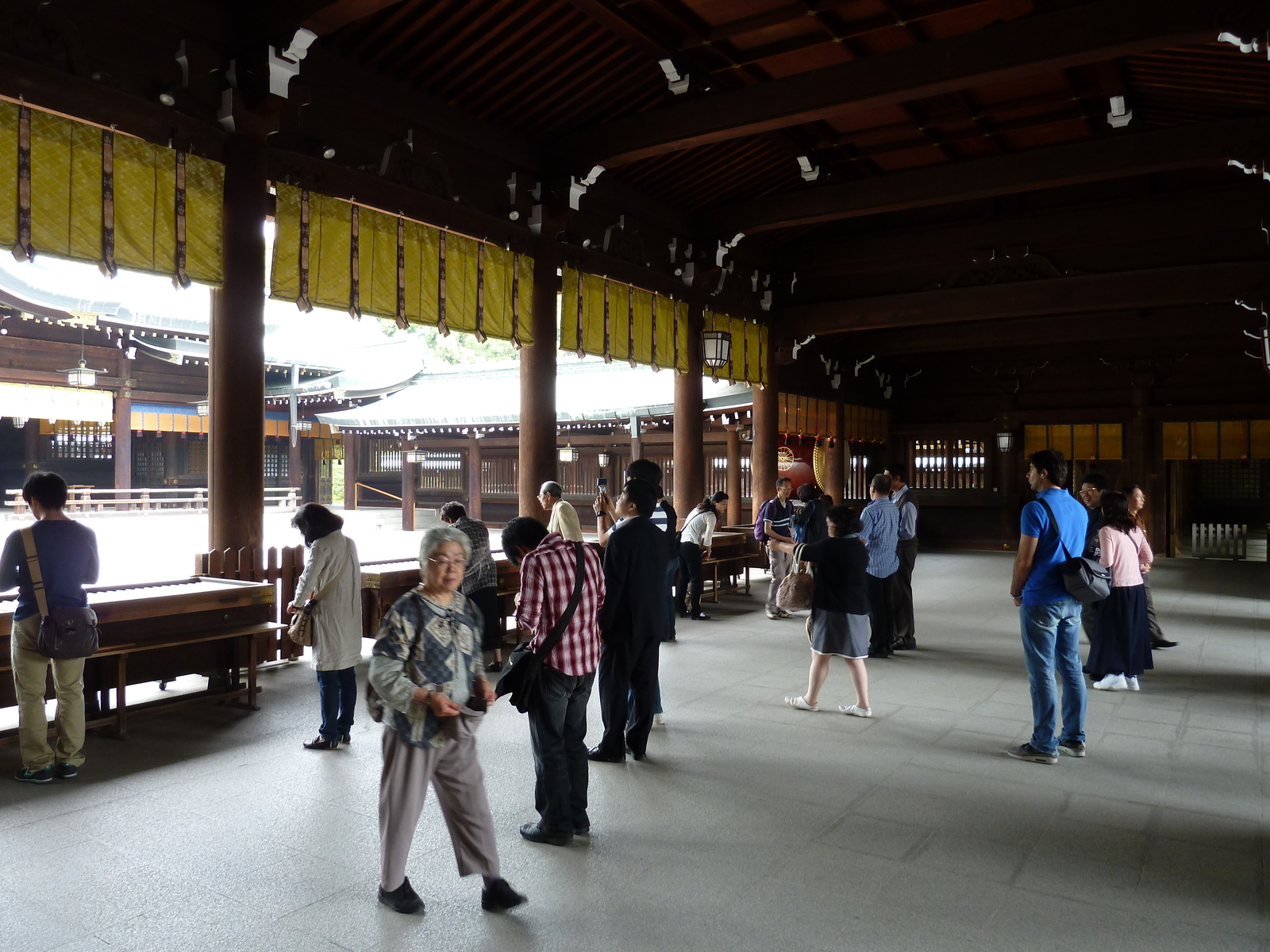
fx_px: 917
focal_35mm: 25
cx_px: 635
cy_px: 476
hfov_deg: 69.4
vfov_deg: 54.9
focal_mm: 4.1
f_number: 3.3
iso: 100
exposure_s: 1/30
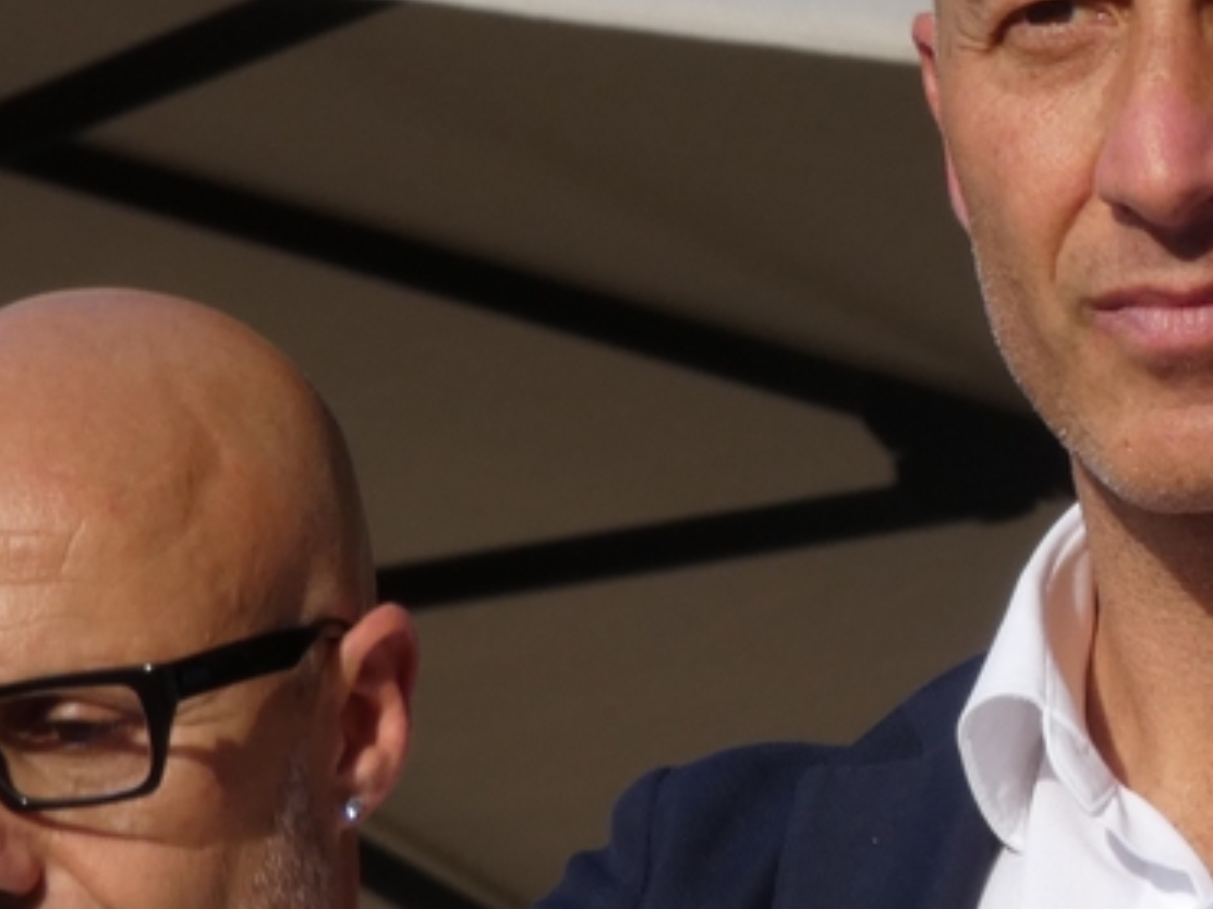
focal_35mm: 592
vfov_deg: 2.5
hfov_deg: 3.3
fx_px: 20738
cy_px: 347
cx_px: 1416
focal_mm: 32.7
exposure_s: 1/320
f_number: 5.5
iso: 80
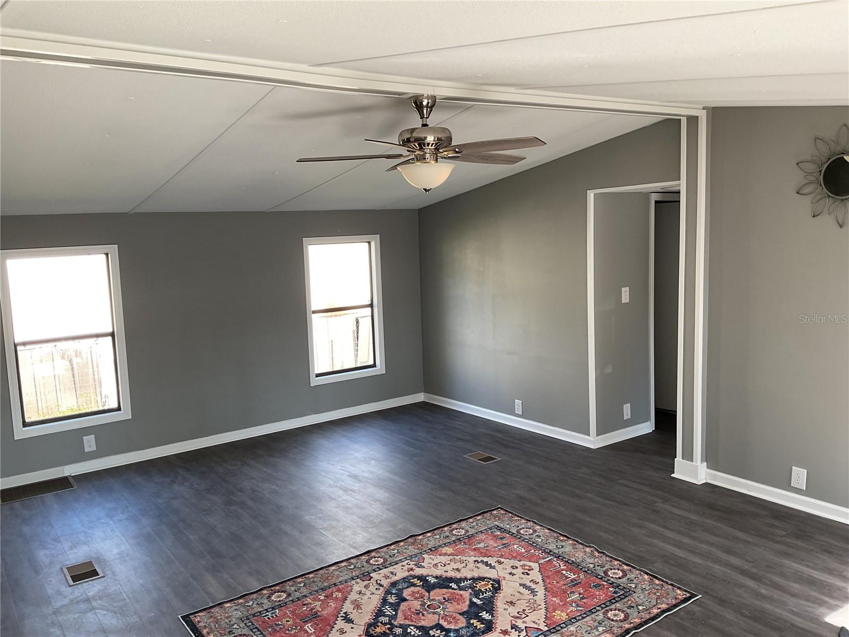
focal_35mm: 29
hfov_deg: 61.7
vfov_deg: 48.2
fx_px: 711
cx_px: 424
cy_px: 318
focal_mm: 3
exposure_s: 1/120
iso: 32
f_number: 1.8
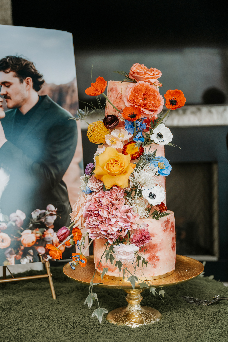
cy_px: 171
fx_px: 476
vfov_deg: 39.6
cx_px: 114
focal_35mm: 50
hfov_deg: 27.0
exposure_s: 1/400
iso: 400
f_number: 2.8
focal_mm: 50
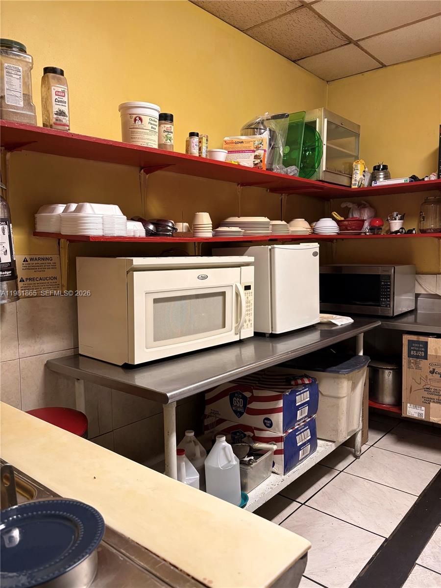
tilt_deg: -5.8
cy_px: 294
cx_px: 220
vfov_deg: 67.3
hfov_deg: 53.1
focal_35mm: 26
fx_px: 442
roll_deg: -0.2
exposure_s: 1/60
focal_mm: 5.96
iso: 160
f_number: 1.6
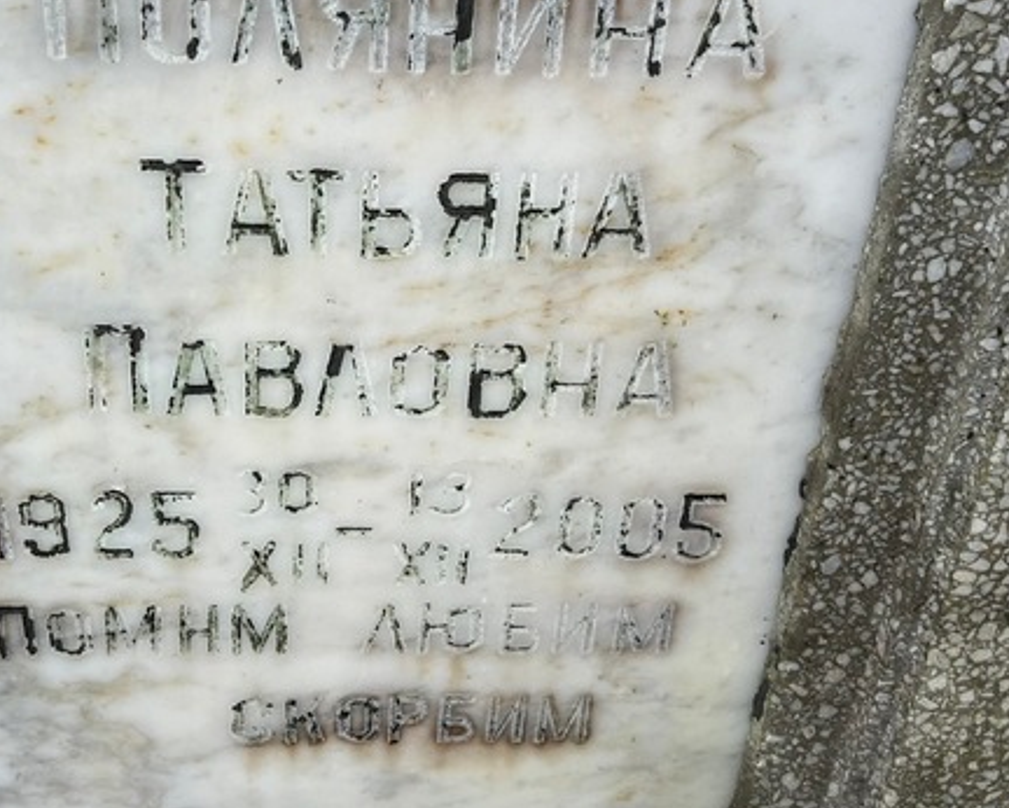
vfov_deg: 32.0
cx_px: 392
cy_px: 336
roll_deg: -1.6
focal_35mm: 47
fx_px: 1404
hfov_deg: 39.3
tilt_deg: -31.5
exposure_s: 1/121
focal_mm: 5.7
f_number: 1.5
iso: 32
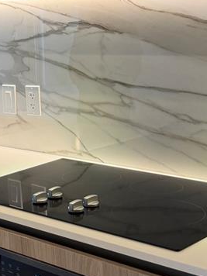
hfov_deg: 17.5
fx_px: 646
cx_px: -33
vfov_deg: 24.0
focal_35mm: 81
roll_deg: +4.2
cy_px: 94
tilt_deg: -6.6
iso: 160
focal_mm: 6.76
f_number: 1.78
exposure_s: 1/60
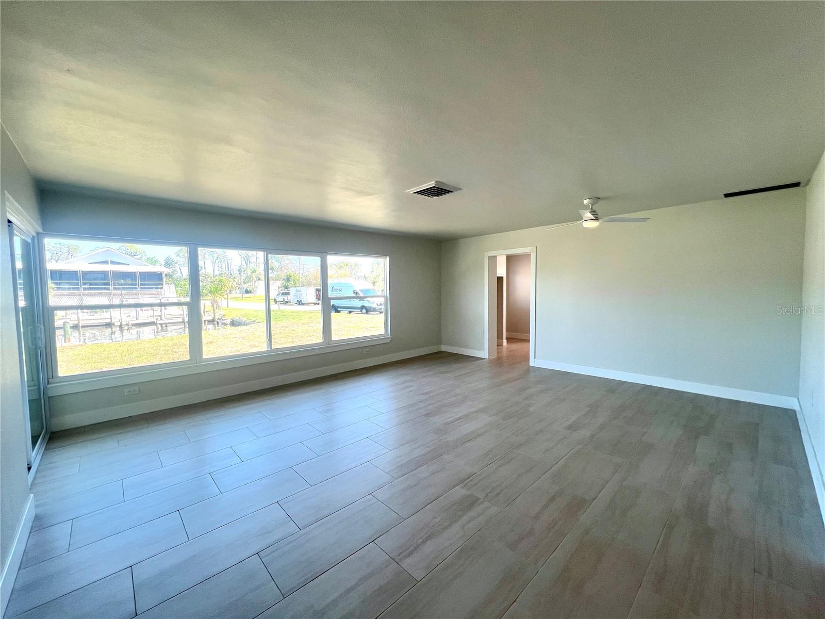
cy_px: 310
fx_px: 310
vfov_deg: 89.9
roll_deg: +1.1
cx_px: 412
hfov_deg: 106.2
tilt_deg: -3.1
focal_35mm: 13
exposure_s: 1/120
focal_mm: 1.57
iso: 40
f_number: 1.8
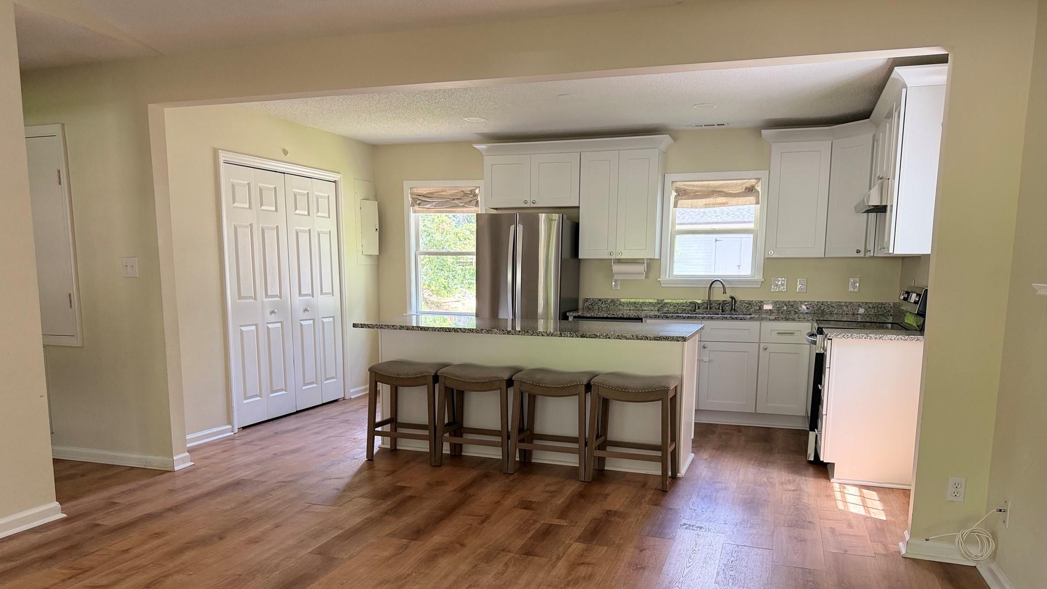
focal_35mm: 27
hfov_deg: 69.8
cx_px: 535
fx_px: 750
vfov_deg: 42.4
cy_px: 387
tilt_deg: -9.5
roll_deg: -0.3
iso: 200
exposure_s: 1/184
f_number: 1.78
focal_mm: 6.76
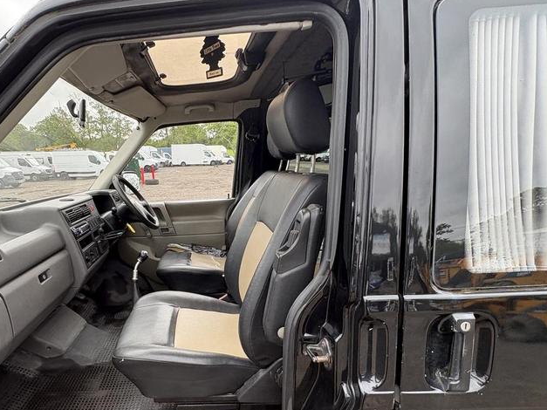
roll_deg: -2.7
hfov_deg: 79.6
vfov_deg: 64.7
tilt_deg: -8.9
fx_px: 316
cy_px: 263
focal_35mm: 20
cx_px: 192
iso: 40
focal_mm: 2.22
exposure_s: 1/140
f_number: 2.2
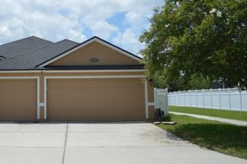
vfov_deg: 28.9
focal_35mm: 46
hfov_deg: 40.7
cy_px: 46
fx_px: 315
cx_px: 43
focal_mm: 18
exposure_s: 1/1600
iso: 100
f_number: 3.5
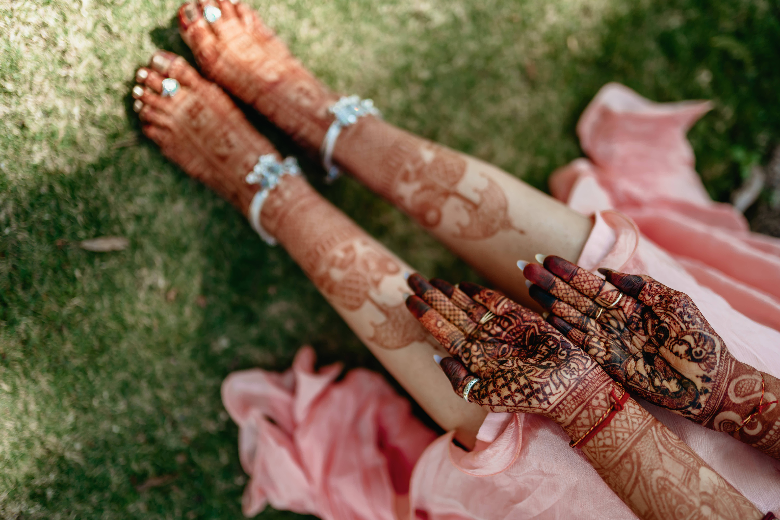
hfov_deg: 54.4
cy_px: 260
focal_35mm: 35
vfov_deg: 37.9
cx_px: 390
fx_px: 758
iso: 160
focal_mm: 35
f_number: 1.4
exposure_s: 1/1250
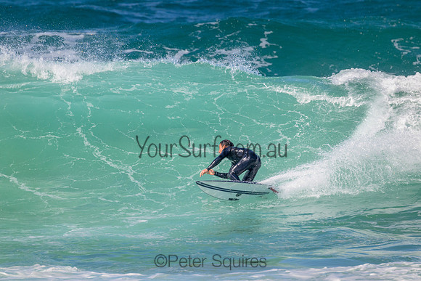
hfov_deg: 2.6
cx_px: 210
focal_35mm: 800
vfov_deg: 1.7
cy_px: 140
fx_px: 9357
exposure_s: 1/2000
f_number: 11
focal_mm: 800
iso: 1100
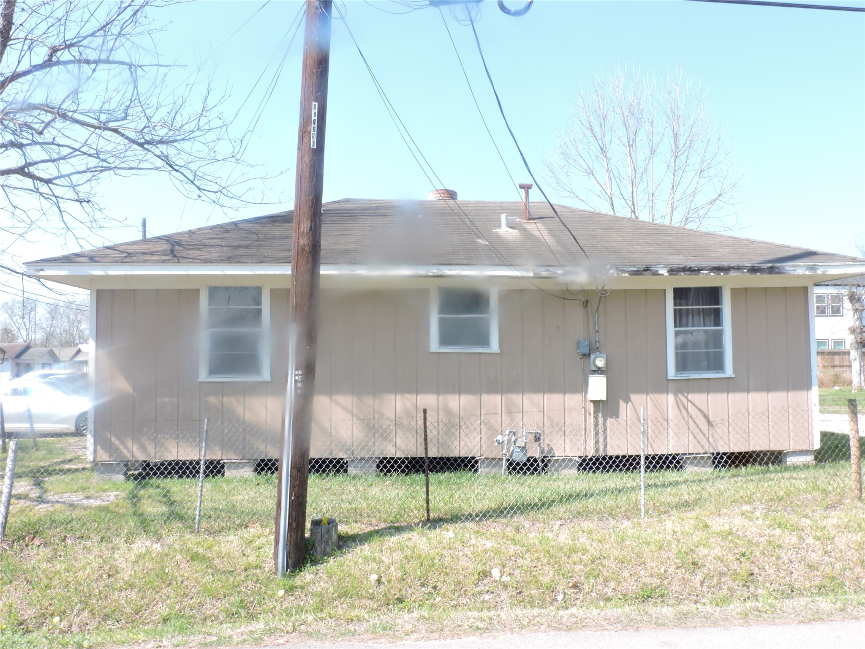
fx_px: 750
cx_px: 432
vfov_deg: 46.8
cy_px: 324
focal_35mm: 30
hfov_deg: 60.0
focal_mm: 5.4
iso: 100
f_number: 7.8
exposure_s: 1/60
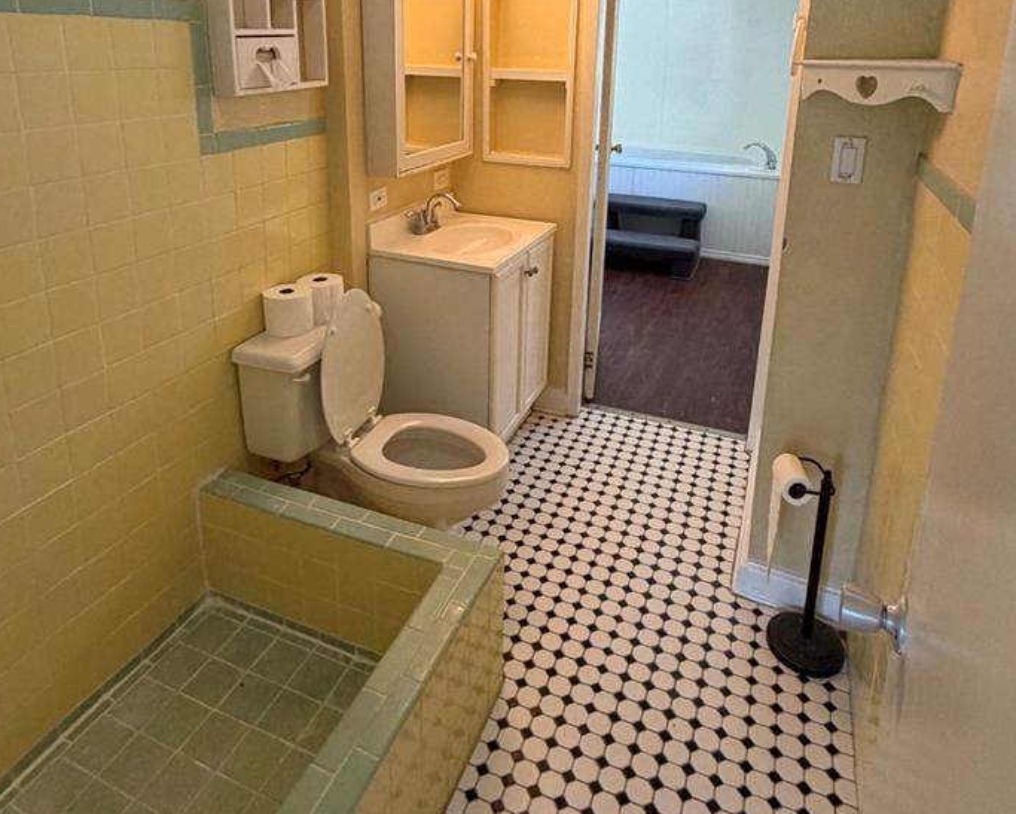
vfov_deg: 56.4
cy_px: 220
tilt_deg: -12.1
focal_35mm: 24
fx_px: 722
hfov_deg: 70.2
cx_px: 486
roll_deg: -0.9
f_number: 2.2
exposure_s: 1/60
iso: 250
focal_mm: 2.22
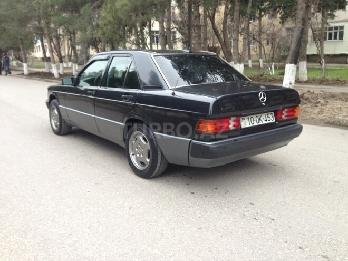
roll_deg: +0.9
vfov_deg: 42.9
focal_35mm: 33
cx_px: 174
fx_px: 332
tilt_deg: -10.8
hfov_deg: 55.4
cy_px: 130
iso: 64
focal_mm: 4.12
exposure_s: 1/60
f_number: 2.4
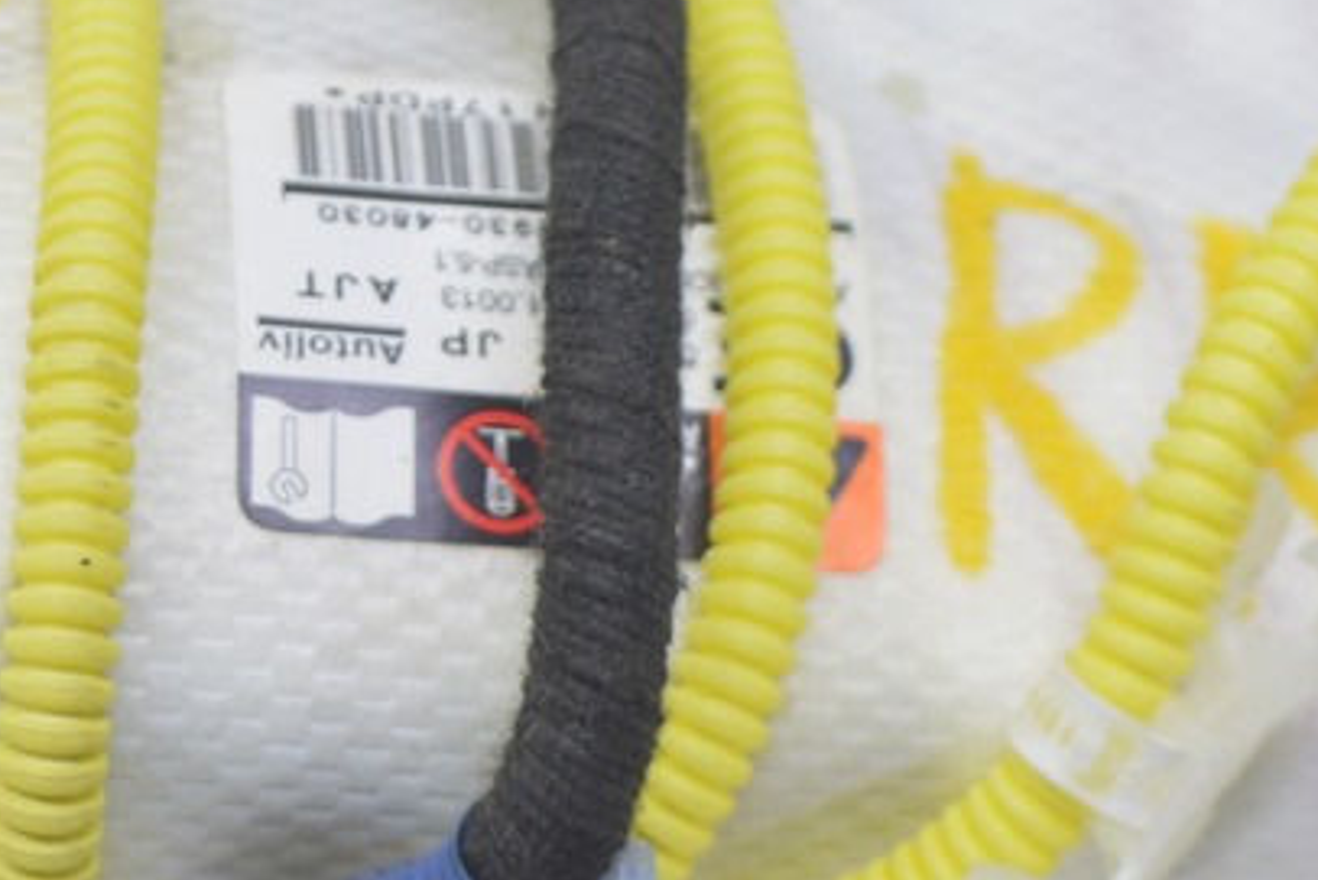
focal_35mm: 174
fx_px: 6372
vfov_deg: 7.9
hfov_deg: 11.8
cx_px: 234
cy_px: 274
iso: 400
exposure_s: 1/20
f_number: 5.6
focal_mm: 46
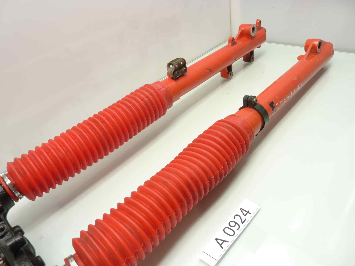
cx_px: 178
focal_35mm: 25
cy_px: 133
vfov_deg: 54.9
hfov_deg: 69.4
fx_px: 256
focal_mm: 4.1
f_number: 3.3
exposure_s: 1/10
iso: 80
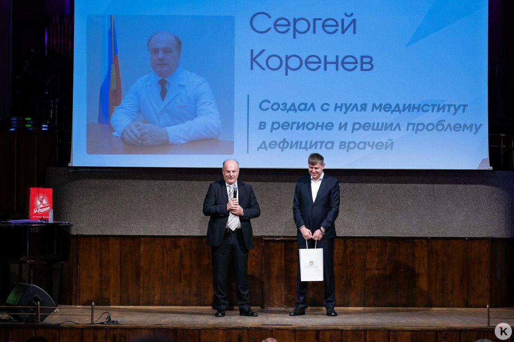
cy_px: 171
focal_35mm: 135
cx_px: 257
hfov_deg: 15.2
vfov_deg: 10.2
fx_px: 1927
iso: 640
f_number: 1.8
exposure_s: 1/400
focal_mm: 135
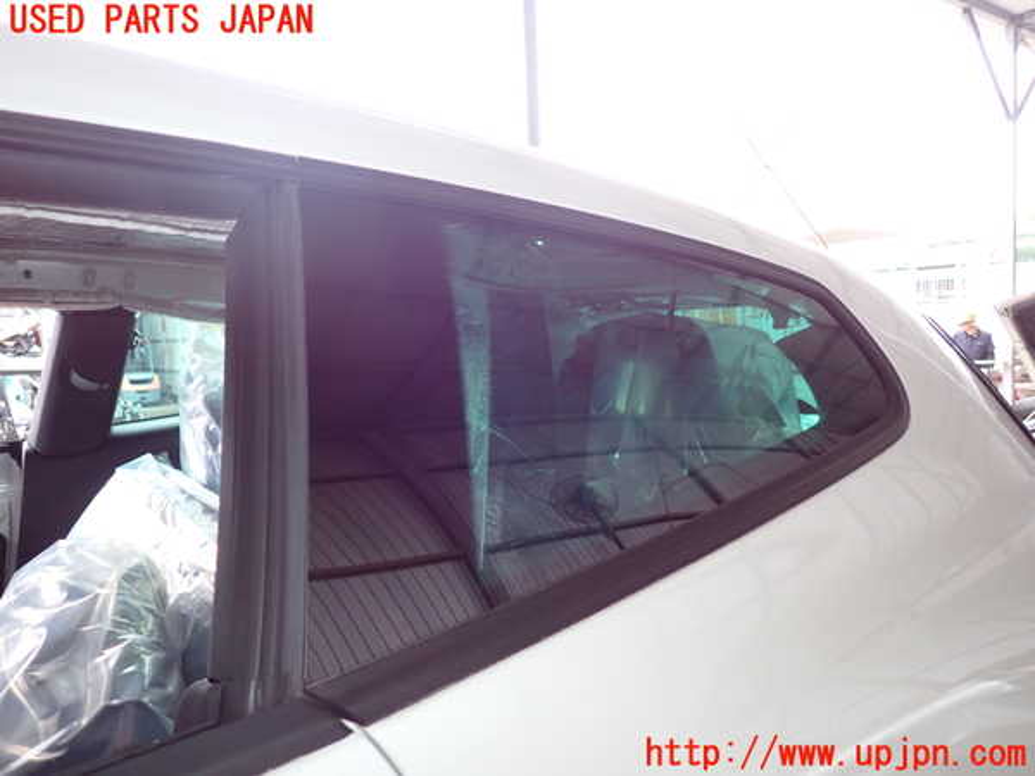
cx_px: 518
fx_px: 747
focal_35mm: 25
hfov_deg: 69.4
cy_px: 388
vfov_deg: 54.9
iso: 200
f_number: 2
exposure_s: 1/60
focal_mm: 4.5
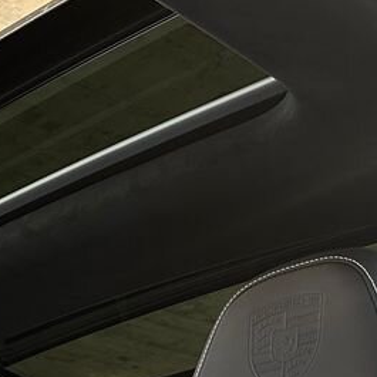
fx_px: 1010
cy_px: 498
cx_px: -135
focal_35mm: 82
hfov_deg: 19.3
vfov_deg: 19.4
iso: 200
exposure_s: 1/50
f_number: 1.78
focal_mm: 6.86
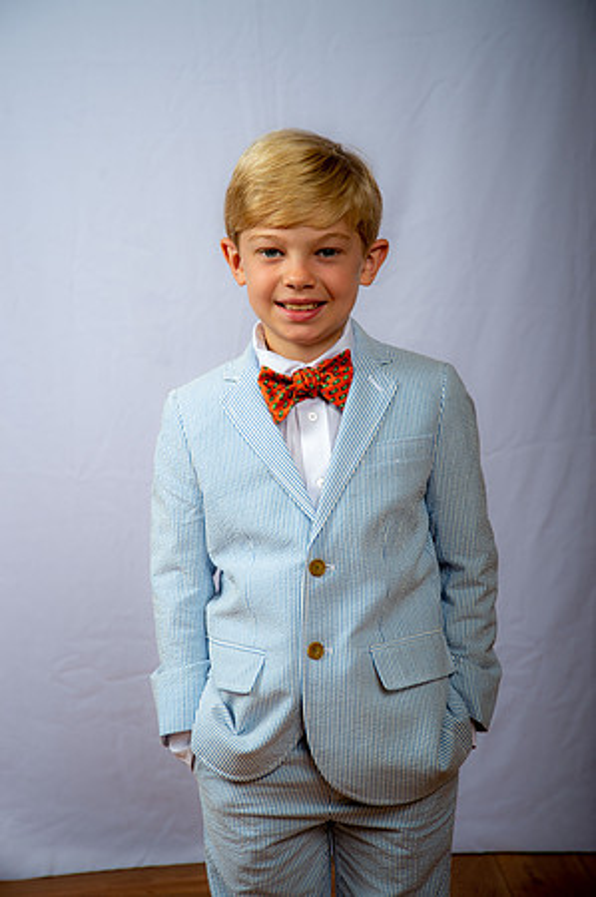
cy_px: 448
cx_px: 298
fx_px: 1742
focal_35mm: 70
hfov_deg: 19.4
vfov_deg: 28.9
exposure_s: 1/200
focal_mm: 70
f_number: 6.3
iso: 250
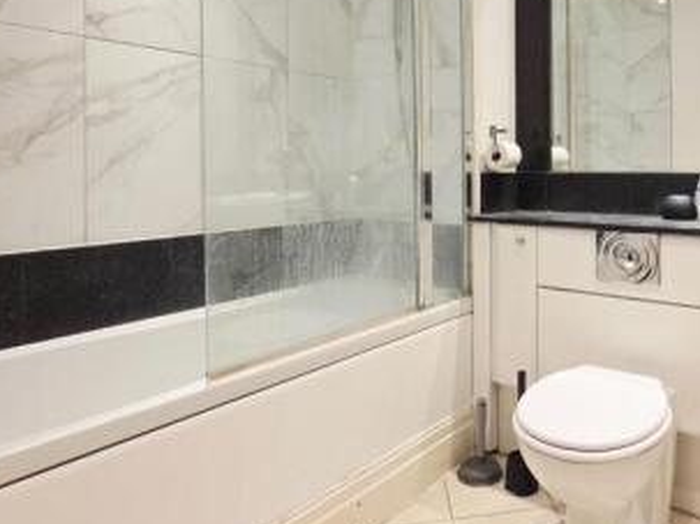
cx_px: 500
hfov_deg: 66.3
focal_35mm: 25
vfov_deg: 53.7
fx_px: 505
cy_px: 174
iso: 250
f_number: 2.2
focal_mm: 2.2
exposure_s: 1/101
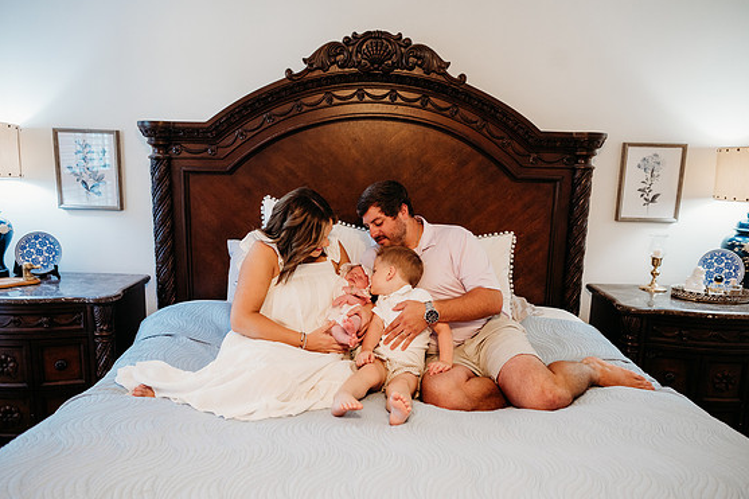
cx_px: 377
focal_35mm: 25
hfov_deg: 71.5
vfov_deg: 51.3
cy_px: 254
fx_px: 520
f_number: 2.8
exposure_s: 1/200
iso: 1600
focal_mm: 24
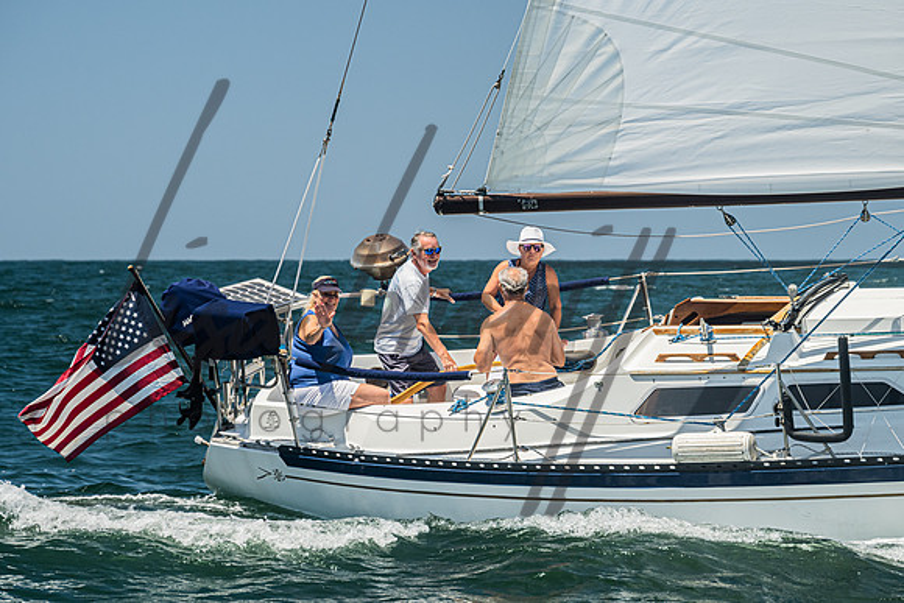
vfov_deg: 7.7
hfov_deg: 11.5
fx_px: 4504
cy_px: 314
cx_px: 488
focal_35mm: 179
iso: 320
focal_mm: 130
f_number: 6.3
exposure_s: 1/640
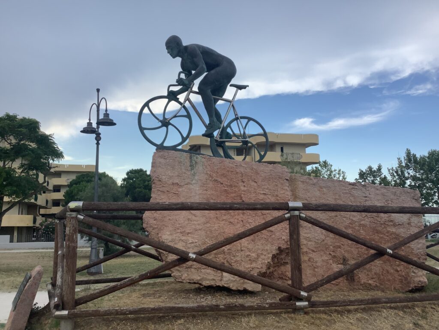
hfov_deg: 58.4
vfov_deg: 45.4
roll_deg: +0.2
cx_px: 220
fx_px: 393
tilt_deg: +7.4
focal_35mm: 31
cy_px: 165
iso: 25
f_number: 2.4
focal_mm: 3.3
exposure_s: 1/471
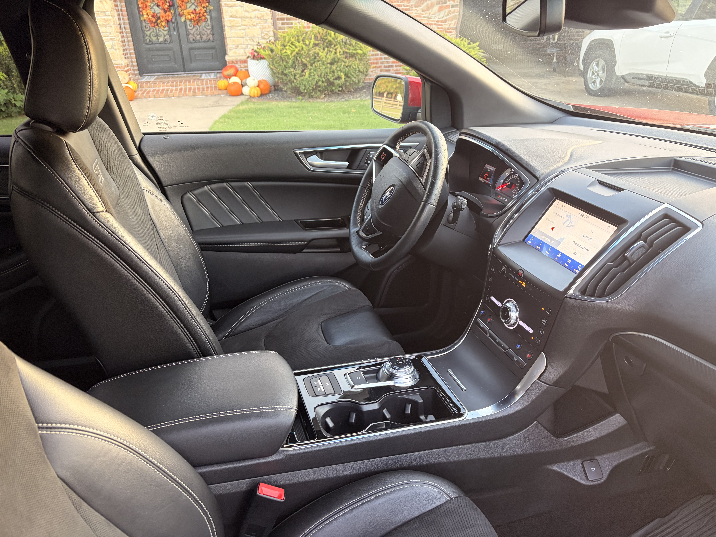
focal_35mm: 26
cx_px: 358
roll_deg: +2.2
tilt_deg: -23.9
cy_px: 268
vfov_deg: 53.1
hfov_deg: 67.3
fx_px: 538
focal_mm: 5.96
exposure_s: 1/60
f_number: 1.6
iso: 160
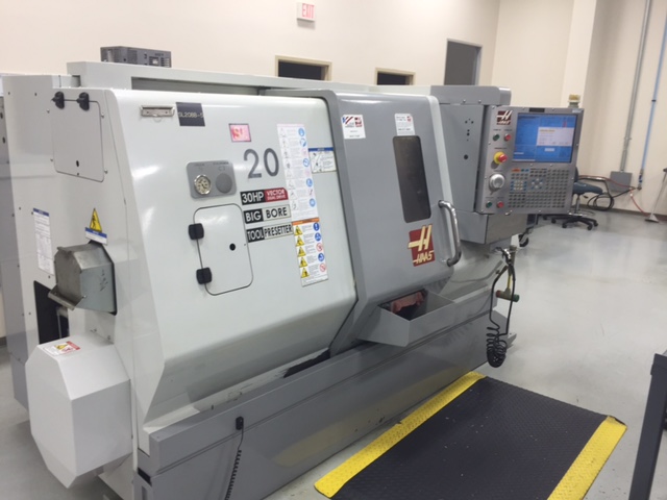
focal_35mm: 29
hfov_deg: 61.7
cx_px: 334
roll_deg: -3.1
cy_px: 250
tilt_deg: -15.3
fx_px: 559
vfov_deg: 48.2
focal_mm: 4.15
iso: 40
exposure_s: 1/60
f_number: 2.2
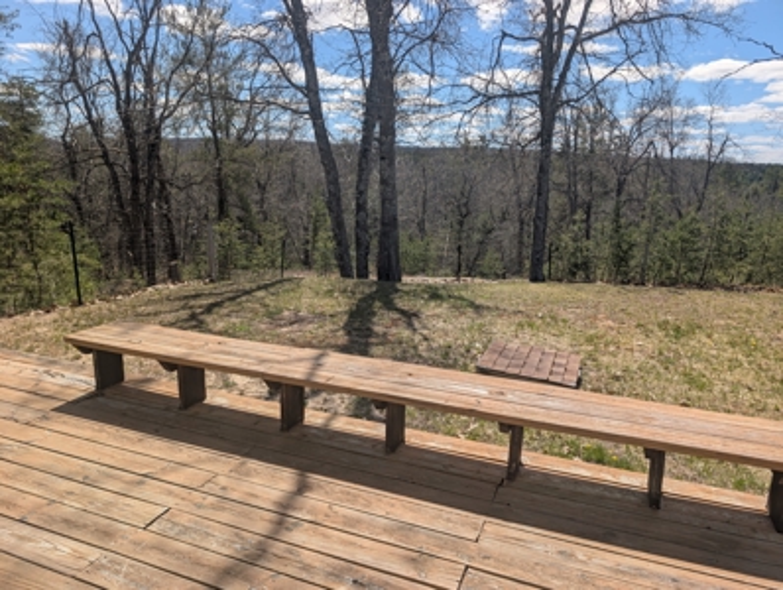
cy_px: 295
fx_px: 544
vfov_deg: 57.0
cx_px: 392
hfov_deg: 71.5
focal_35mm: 24
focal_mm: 6.9
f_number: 1.68
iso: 19
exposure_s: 1/1031
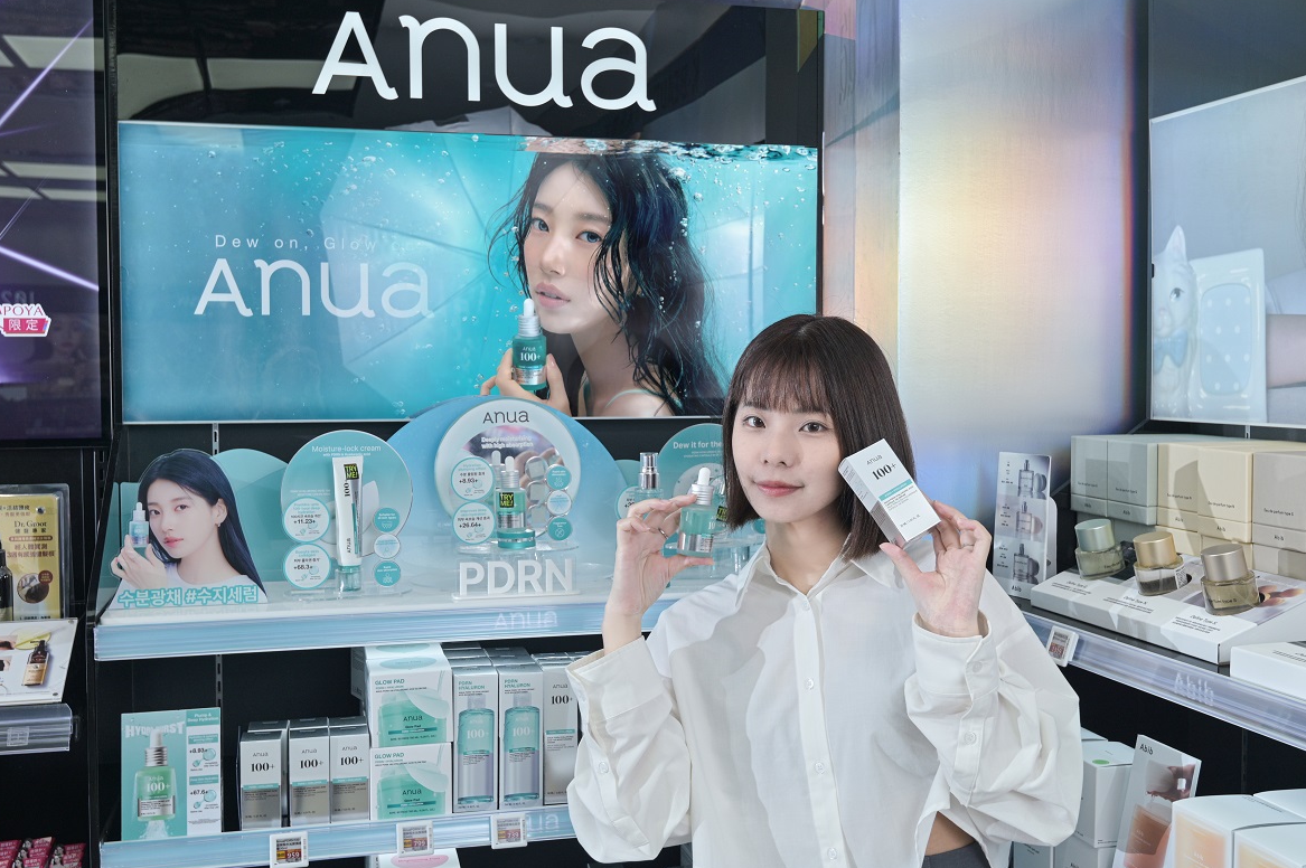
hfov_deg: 53.2
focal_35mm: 36
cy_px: 443
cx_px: 641
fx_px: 1305
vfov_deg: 36.8
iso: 200
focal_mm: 35
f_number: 7.1
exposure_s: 1/80
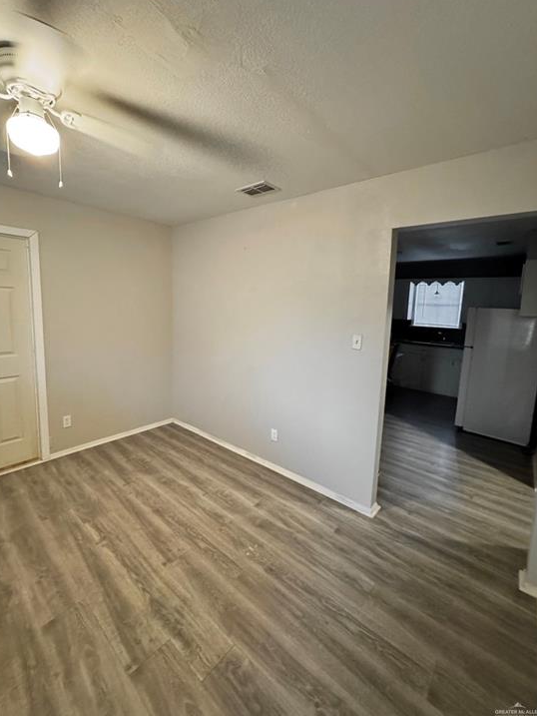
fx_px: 310
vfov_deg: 98.1
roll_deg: -1.3
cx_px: 259
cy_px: 341
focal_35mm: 15
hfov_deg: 81.7
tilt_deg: -6.6
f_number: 2.2
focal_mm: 2.22
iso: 1250
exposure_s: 1/49
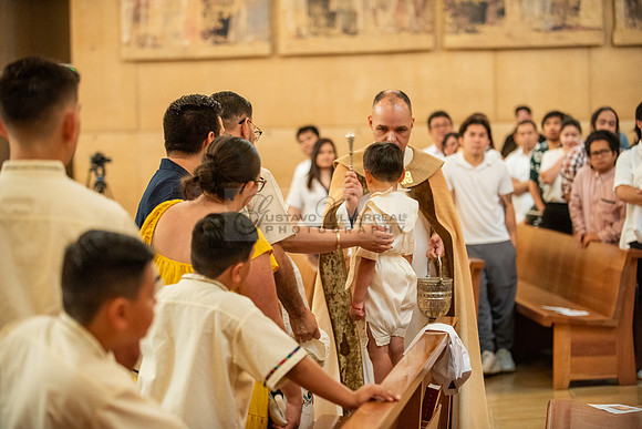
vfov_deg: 14.0
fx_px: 1748
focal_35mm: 98
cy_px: 214
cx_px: 321
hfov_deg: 20.8
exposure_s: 1/100
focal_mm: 98
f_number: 2.8
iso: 2000
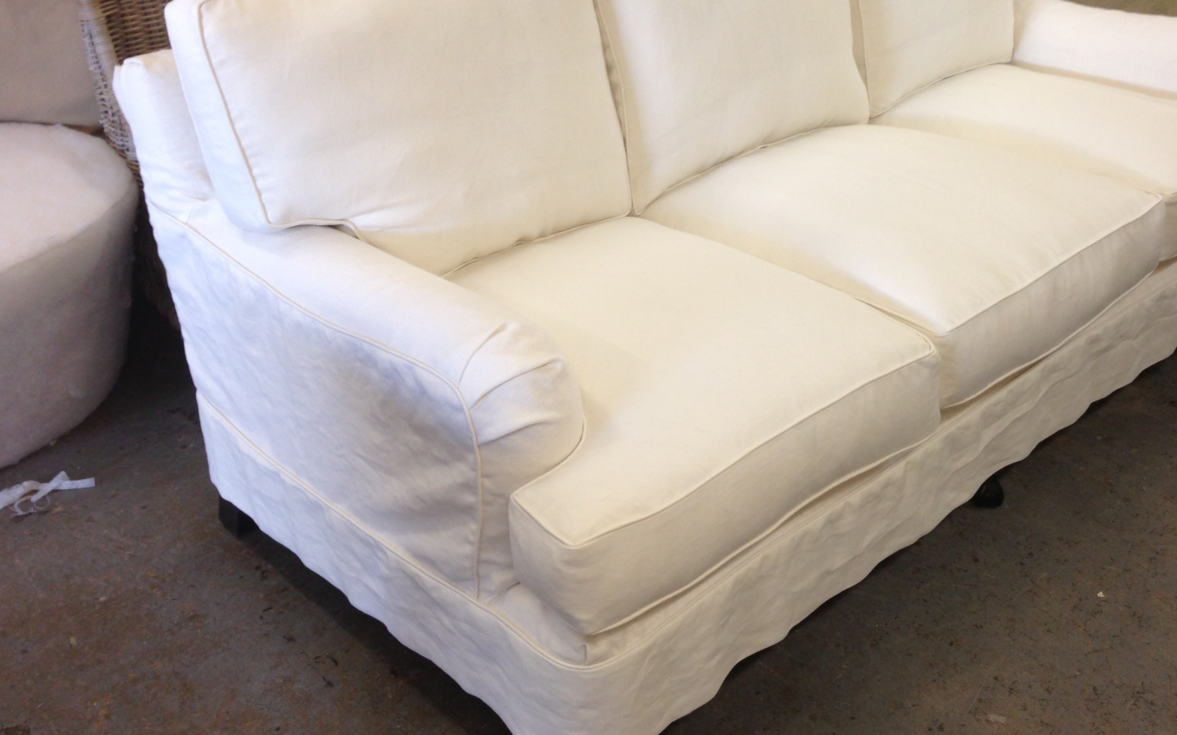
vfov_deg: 29.1
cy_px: 277
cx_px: 659
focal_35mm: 44
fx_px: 1411
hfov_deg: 45.2
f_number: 2.4
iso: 64
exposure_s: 1/30
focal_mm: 4.13
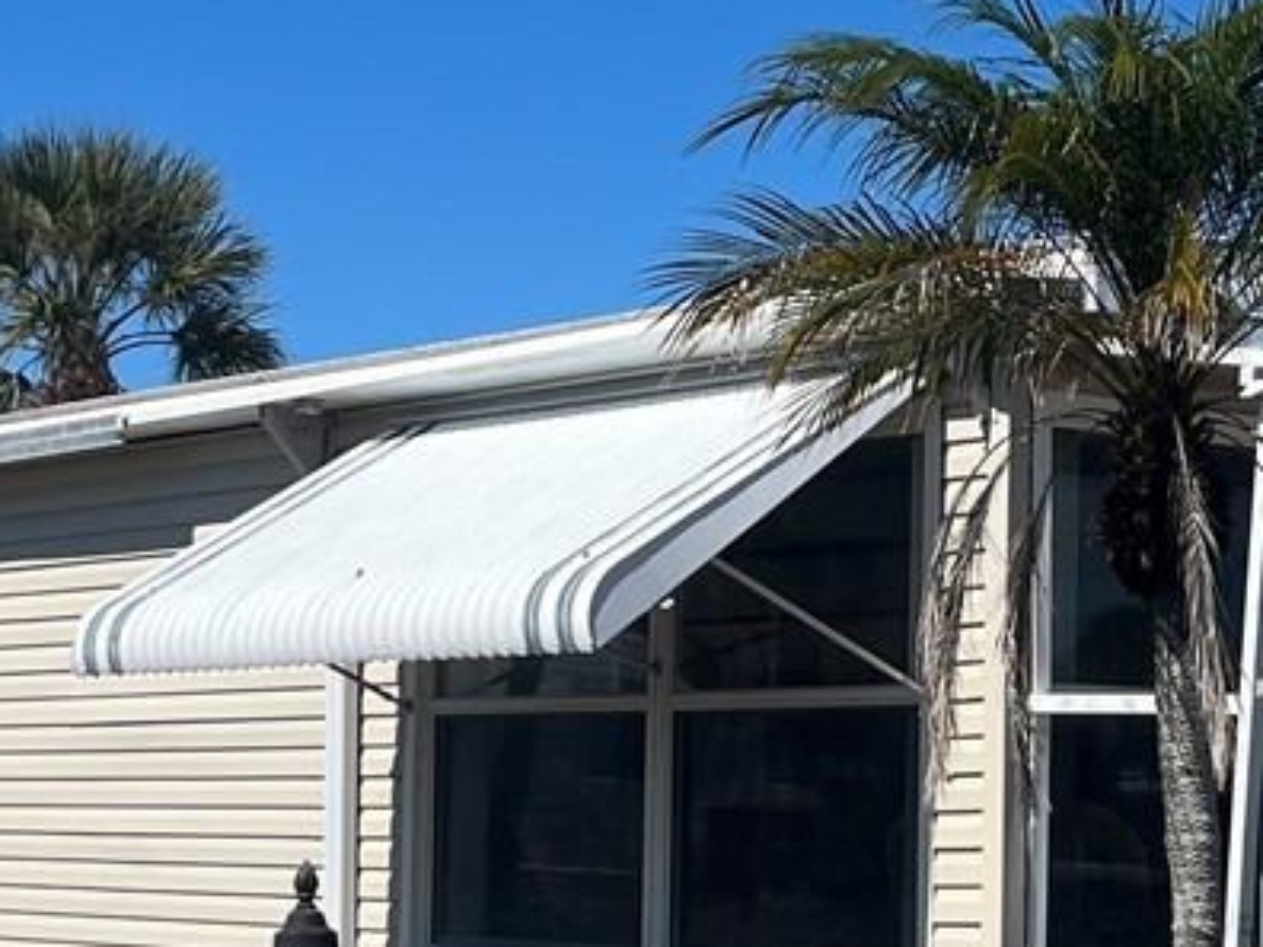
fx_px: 3831
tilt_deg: +4.3
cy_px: 612
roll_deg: -2.3
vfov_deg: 14.1
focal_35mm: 105
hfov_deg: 18.4
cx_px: 1116
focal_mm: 5.1
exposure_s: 1/5319
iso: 50
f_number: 1.6
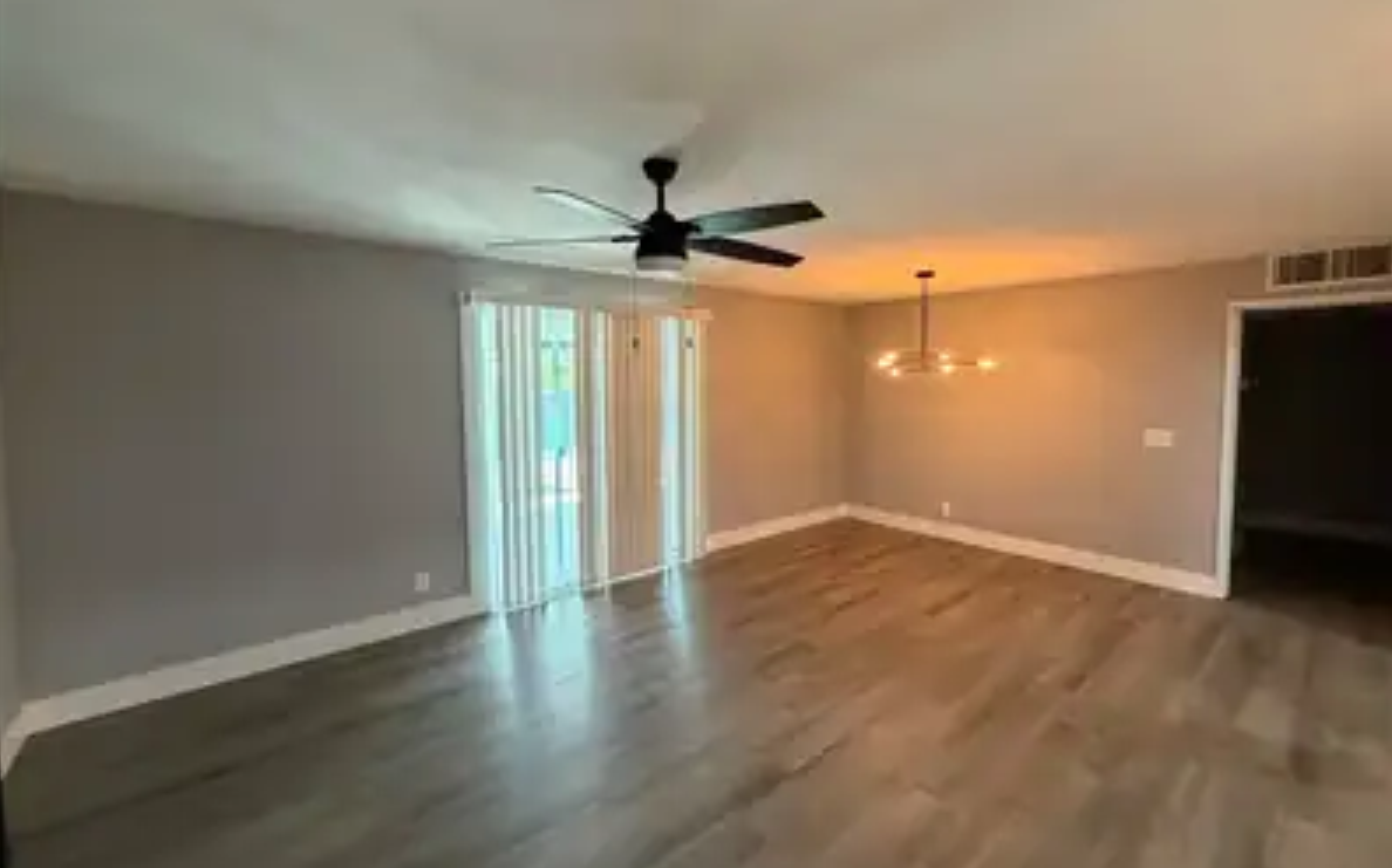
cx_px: 696
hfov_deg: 101.5
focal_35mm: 15
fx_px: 569
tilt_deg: -3.5
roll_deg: +0.1
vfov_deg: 74.7
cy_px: 411
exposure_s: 1/60
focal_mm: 2.22
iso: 400
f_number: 2.2
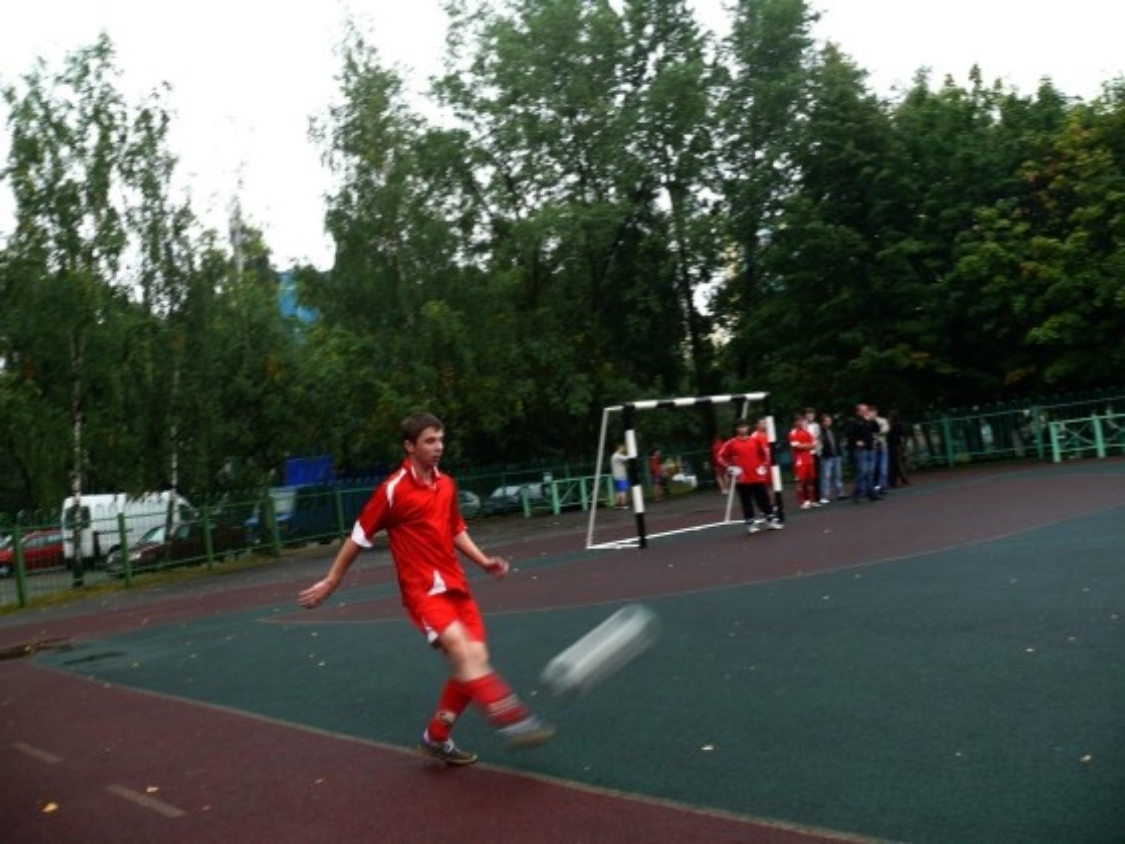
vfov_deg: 40.7
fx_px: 1137
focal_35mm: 35
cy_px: 422
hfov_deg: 52.6
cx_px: 562
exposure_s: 1/40
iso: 100
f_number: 2.8
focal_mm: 7.4
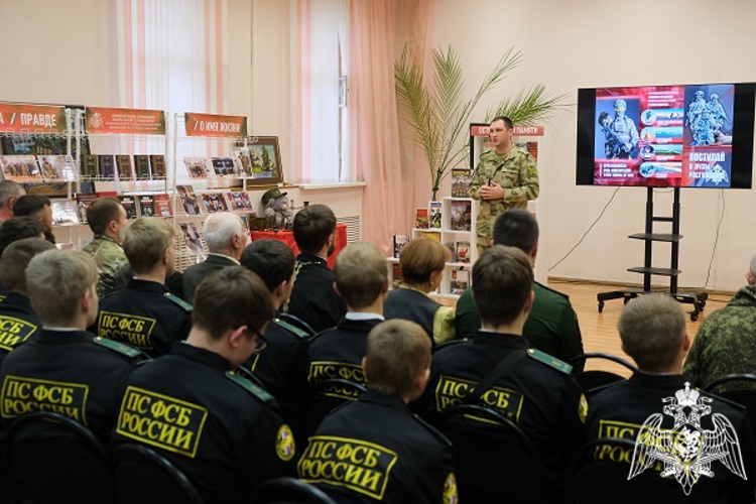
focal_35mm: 43
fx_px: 903
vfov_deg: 31.2
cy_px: 252
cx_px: 378
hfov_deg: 45.4
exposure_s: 1/42
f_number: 3.2
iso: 800
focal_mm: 28.9
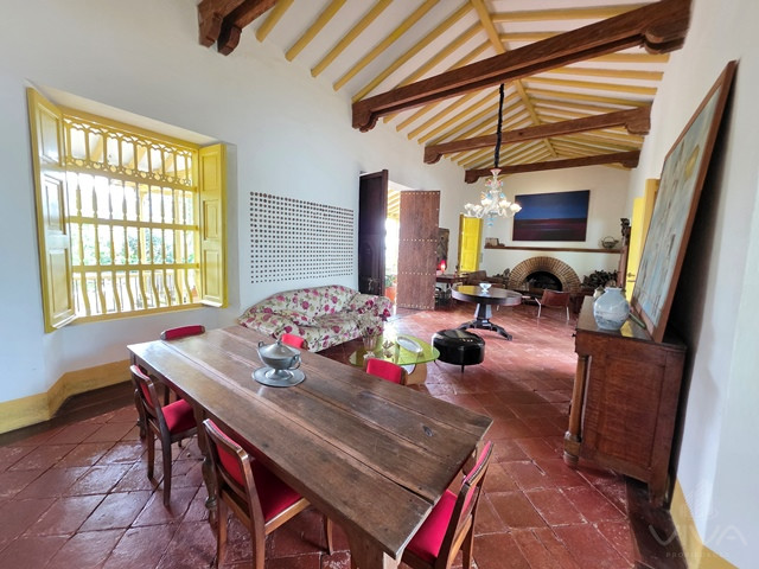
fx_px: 285
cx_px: 380
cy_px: 284
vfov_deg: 89.9
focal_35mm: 13
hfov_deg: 106.2
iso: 800
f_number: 1.9
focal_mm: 2.2
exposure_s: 1/60
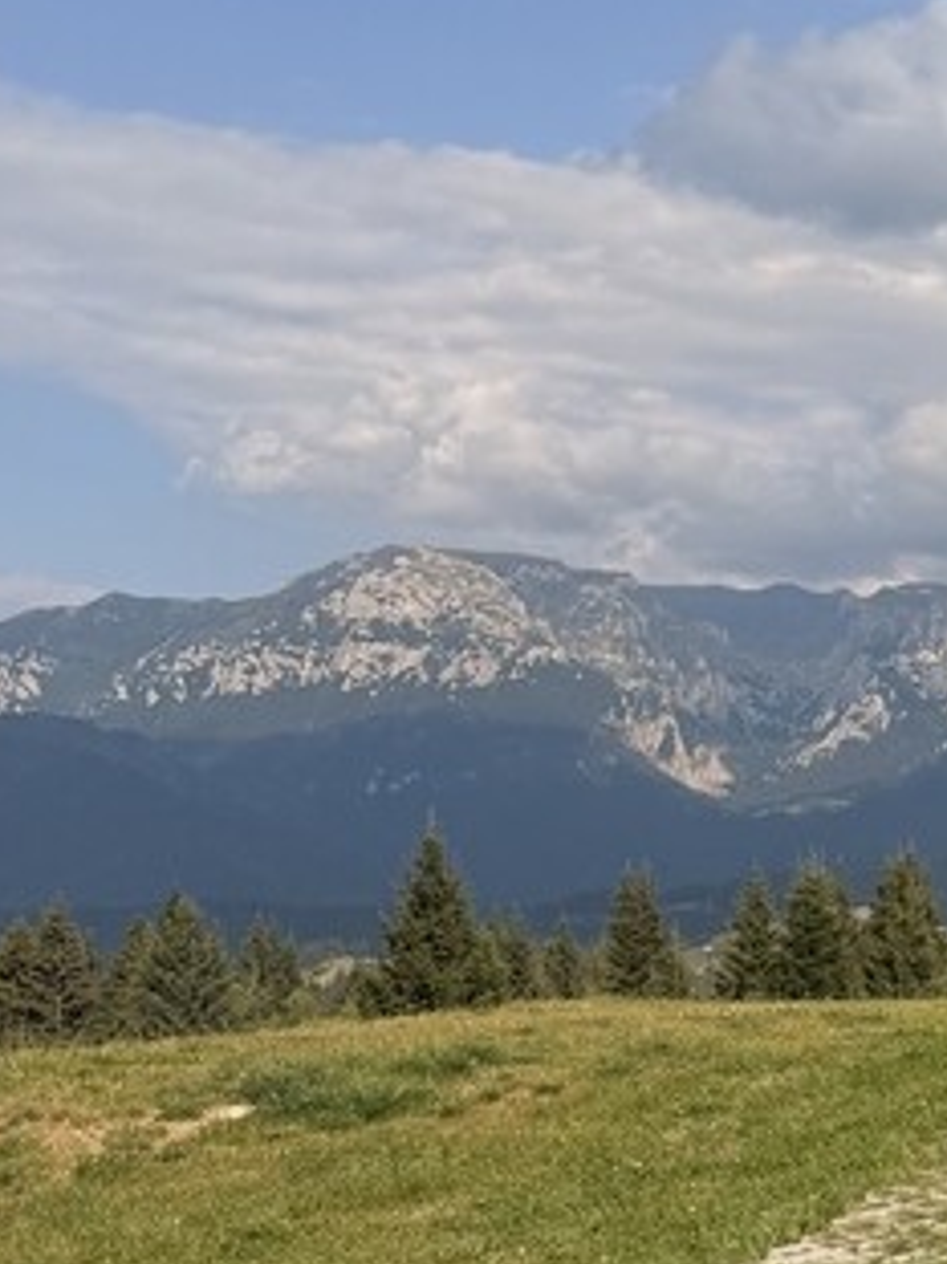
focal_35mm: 79
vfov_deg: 24.5
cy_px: 886
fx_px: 2884
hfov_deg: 16.6
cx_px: 1516
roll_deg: -0.2
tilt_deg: -0.8
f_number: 1.78
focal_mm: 6.76
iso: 80
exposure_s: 1/7353
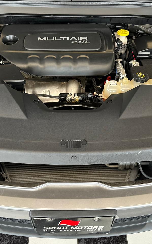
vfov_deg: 56.7
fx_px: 225
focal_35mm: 34
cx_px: 73
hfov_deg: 37.3
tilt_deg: -44.5
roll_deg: -0.8
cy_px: 122
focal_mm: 6.76
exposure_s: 1/60
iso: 125
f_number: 1.78
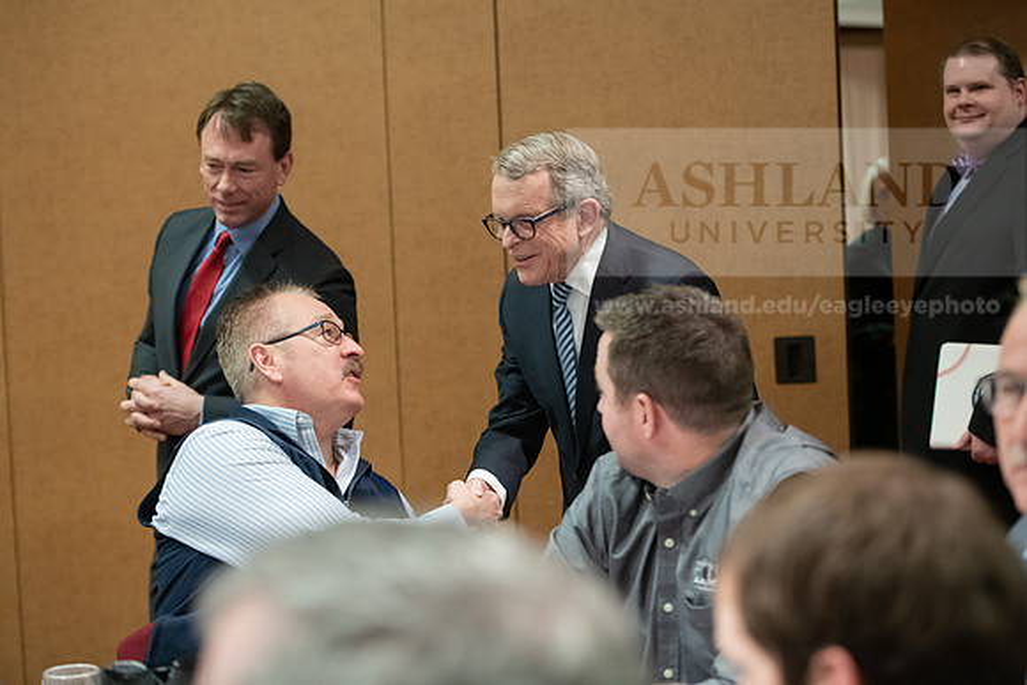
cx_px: 514
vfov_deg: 19.5
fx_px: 1997
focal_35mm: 70
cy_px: 342
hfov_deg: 28.8
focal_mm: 70
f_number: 3.2
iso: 3200
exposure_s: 1/200
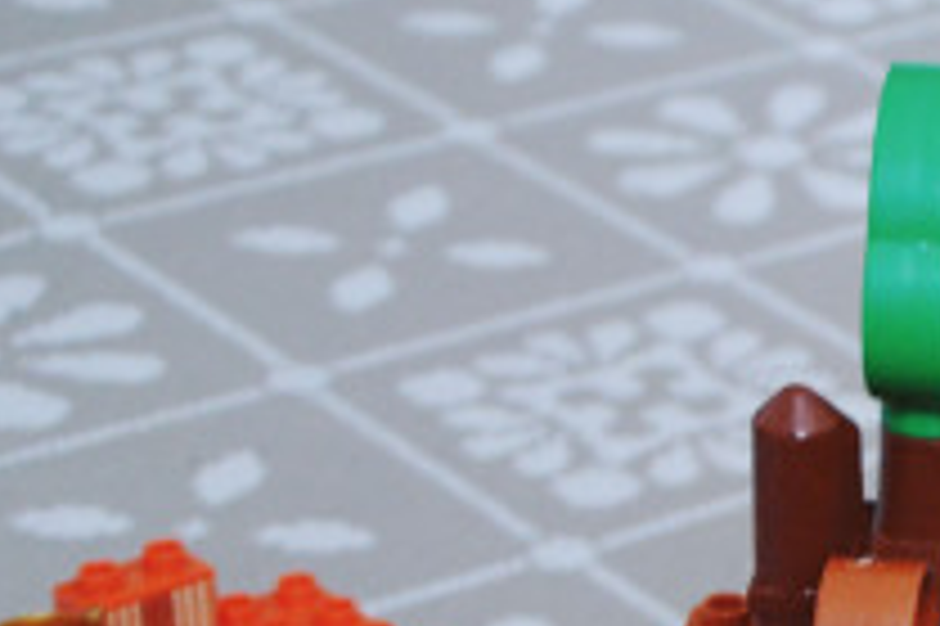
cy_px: 588
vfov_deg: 8.5
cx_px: 1538
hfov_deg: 12.0
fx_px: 4200
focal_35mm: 161
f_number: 4
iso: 1400
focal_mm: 28
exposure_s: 1/15
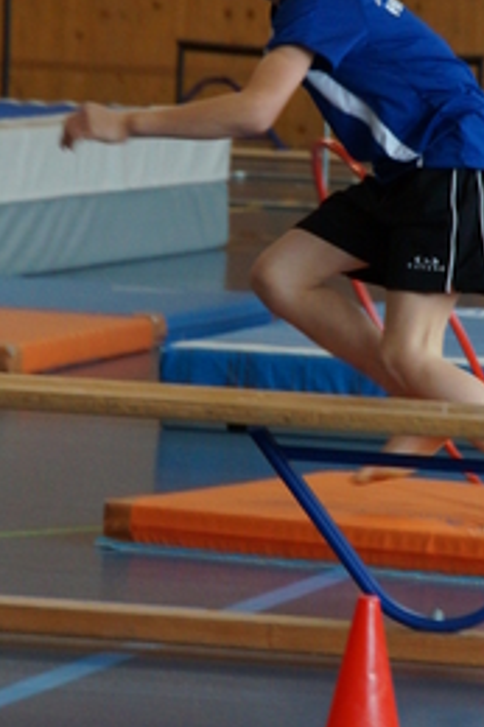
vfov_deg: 6.6
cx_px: 315
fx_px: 6280
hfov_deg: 4.4
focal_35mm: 311
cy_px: 224
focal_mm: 100
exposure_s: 1/200
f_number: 6.3
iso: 1600
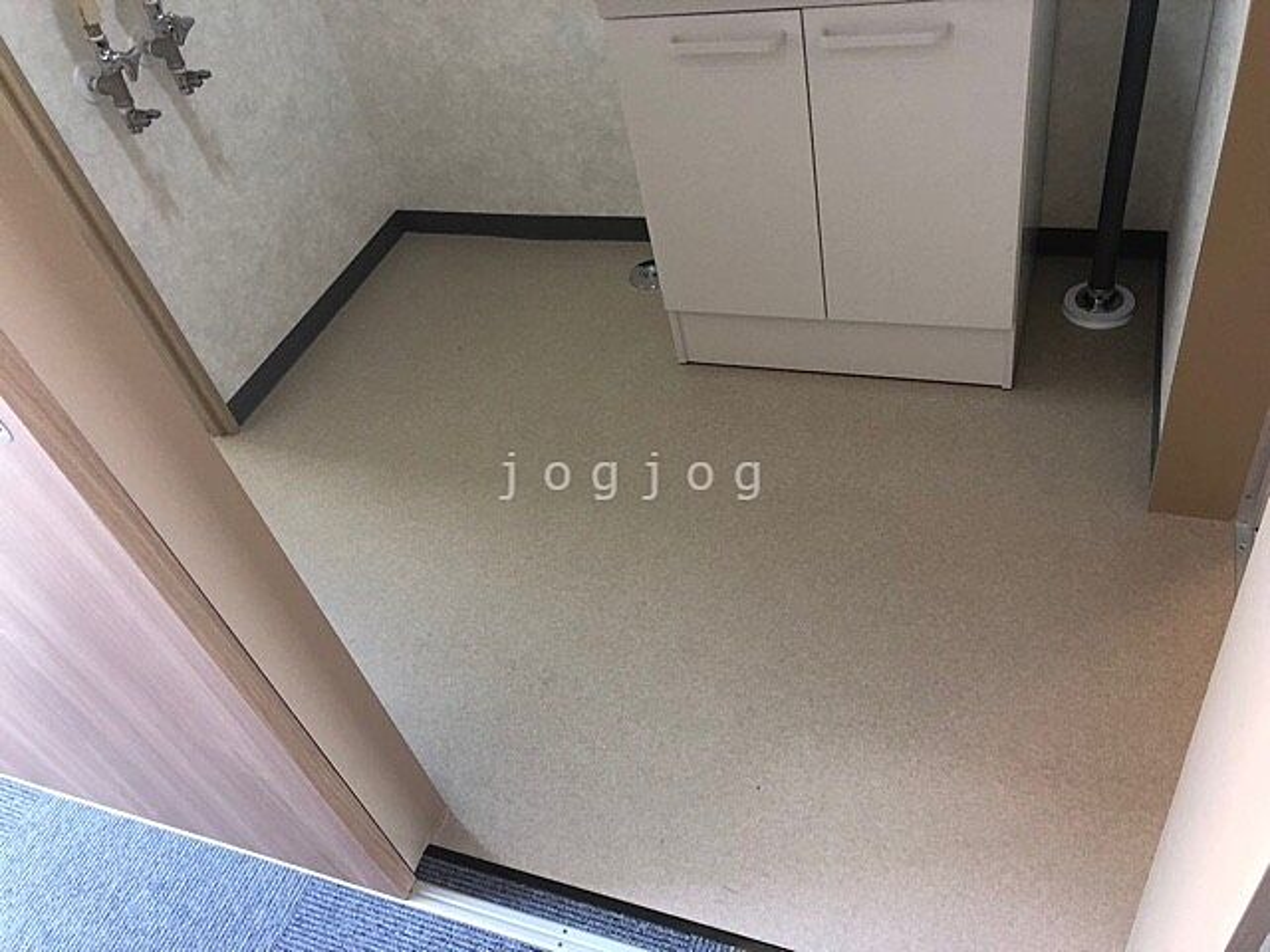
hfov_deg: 63.4
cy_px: 476
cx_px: 635
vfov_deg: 49.7
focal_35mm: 28
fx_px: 1027
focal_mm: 4
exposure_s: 1/25
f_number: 1.8
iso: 40
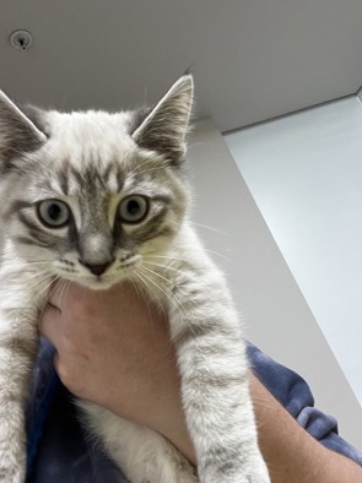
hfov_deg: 44.1
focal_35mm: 32
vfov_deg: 56.8
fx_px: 447
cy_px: 248
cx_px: 174
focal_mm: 2.71
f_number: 2.2
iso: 100
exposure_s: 1/60
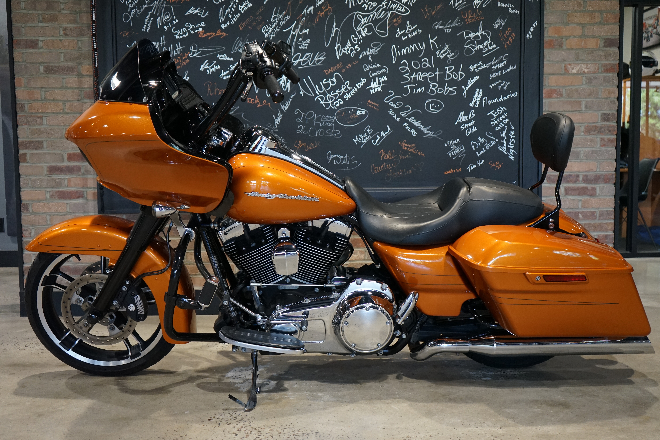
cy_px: 220
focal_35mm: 36
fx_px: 660
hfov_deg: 53.1
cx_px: 330
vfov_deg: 36.9
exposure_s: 1/160
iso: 2000
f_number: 4
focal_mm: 36
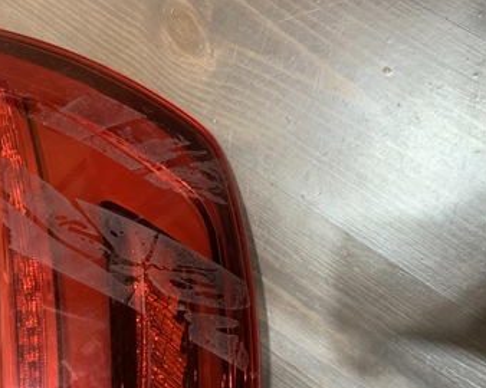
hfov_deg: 37.7
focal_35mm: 48
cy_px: 295
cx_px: 112
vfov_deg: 30.8
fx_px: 690
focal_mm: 4.25
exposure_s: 1/25
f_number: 1.8
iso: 320
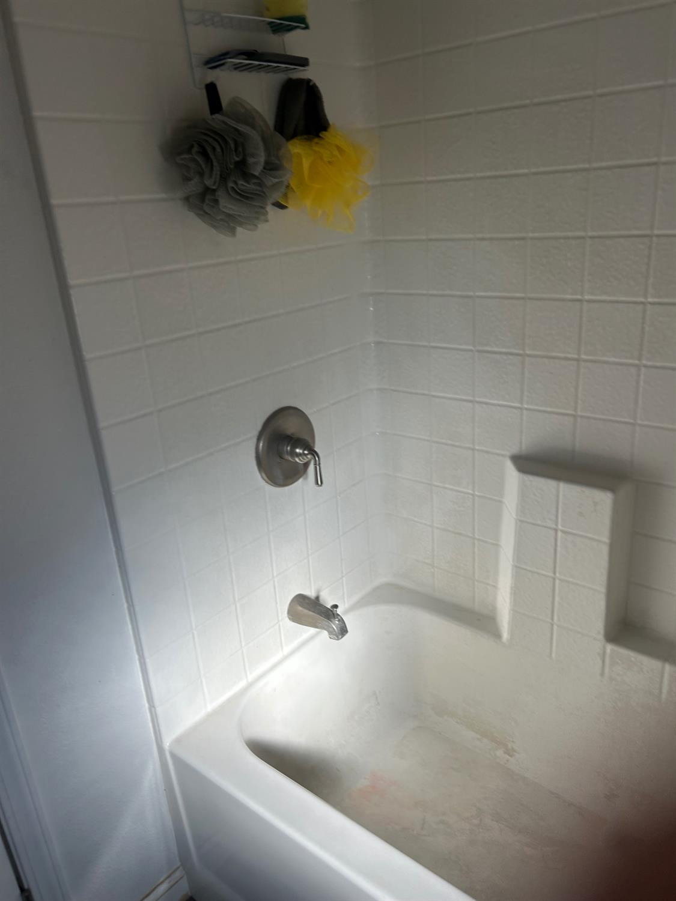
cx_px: 338
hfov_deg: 53.1
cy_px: 450
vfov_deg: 67.3
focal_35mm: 26
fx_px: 677
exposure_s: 1/121
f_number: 1.5
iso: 40
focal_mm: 5.7
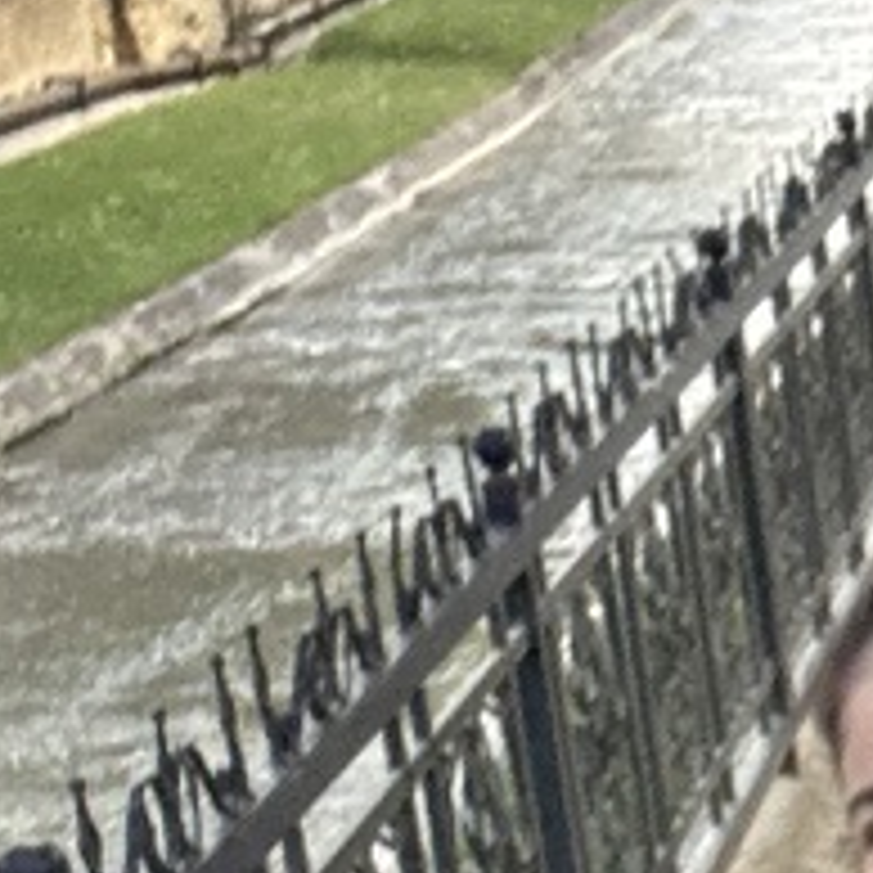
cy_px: 1629
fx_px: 3995
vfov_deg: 11.5
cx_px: 1593
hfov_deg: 11.5
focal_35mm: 140
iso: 80
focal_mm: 2.69
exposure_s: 1/71
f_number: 1.9
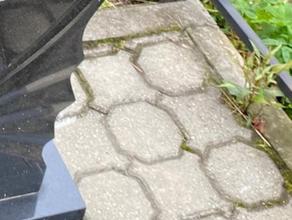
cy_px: -91
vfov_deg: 13.0
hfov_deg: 16.5
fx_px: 920
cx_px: -141
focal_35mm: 109
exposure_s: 1/129
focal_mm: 4.25
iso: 32
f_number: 1.8
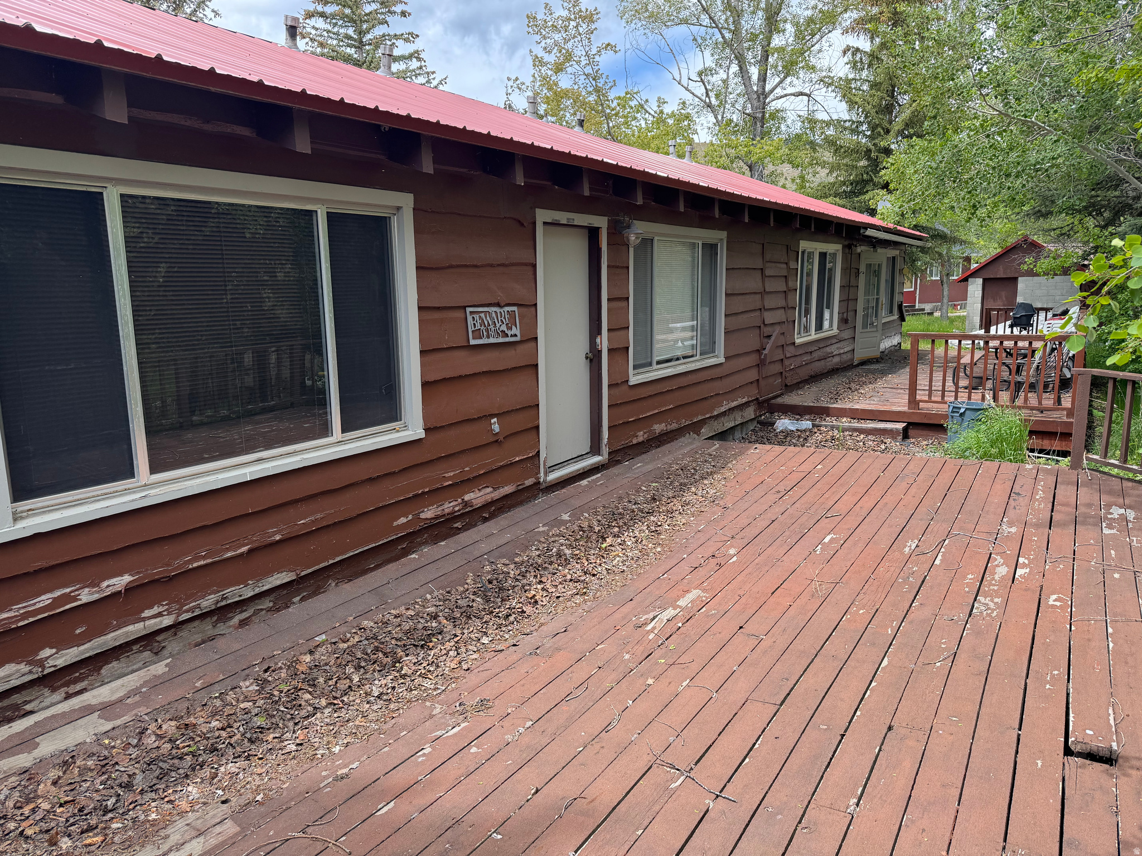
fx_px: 792
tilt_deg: -9.7
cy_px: 428
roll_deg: +1.3
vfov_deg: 56.8
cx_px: 571
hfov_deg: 71.6
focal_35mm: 24
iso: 80
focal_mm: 6.76
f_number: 1.78
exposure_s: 1/864
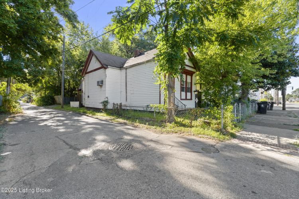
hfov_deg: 96.7
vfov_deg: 73.7
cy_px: 100
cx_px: 150
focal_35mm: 16
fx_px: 133
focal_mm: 16
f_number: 11
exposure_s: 1/15
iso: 400
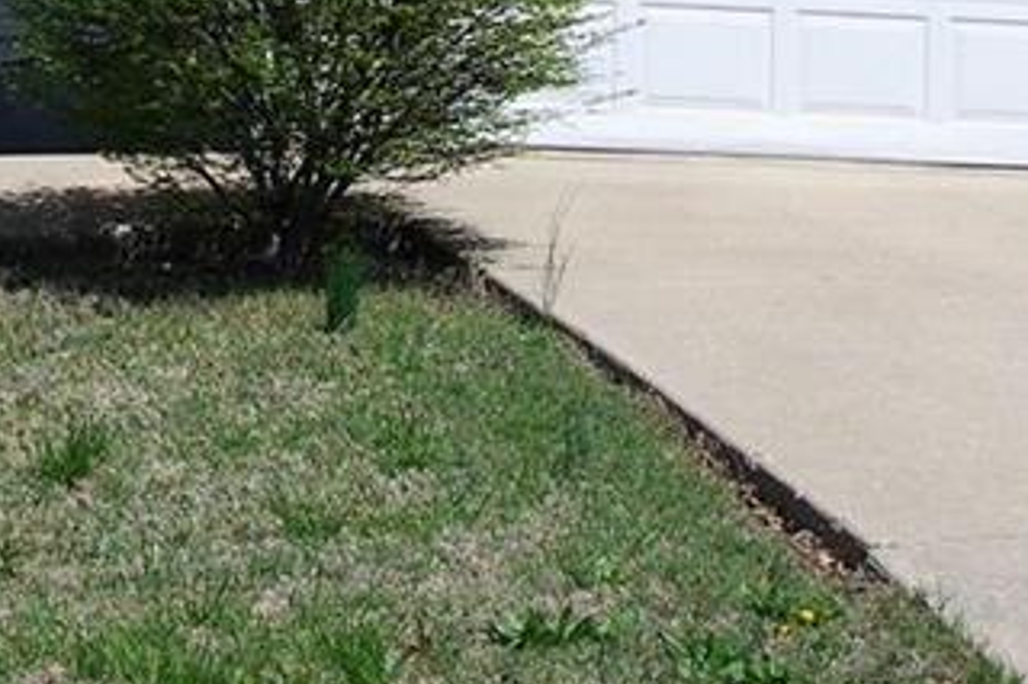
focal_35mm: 180
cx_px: -10
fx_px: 5137
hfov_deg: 11.3
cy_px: -395
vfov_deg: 7.5
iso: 200
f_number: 9
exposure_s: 1/500
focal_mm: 24.38
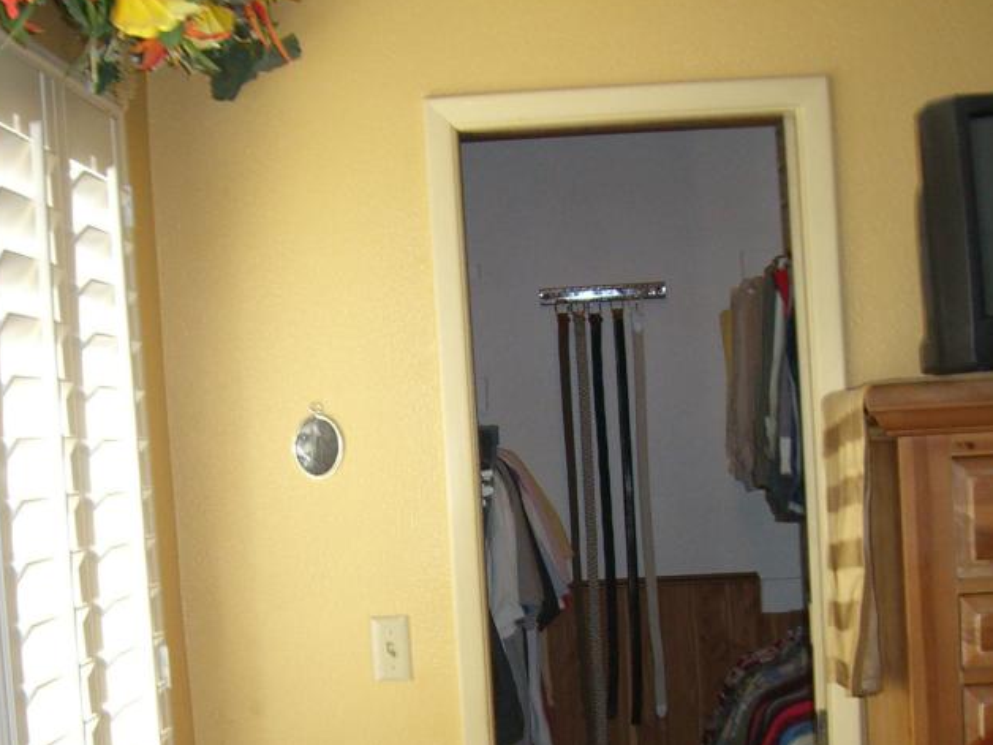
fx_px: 1779
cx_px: 509
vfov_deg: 23.3
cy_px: 588
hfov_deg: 31.2
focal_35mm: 62
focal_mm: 6.2
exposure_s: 1/60
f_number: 2.7
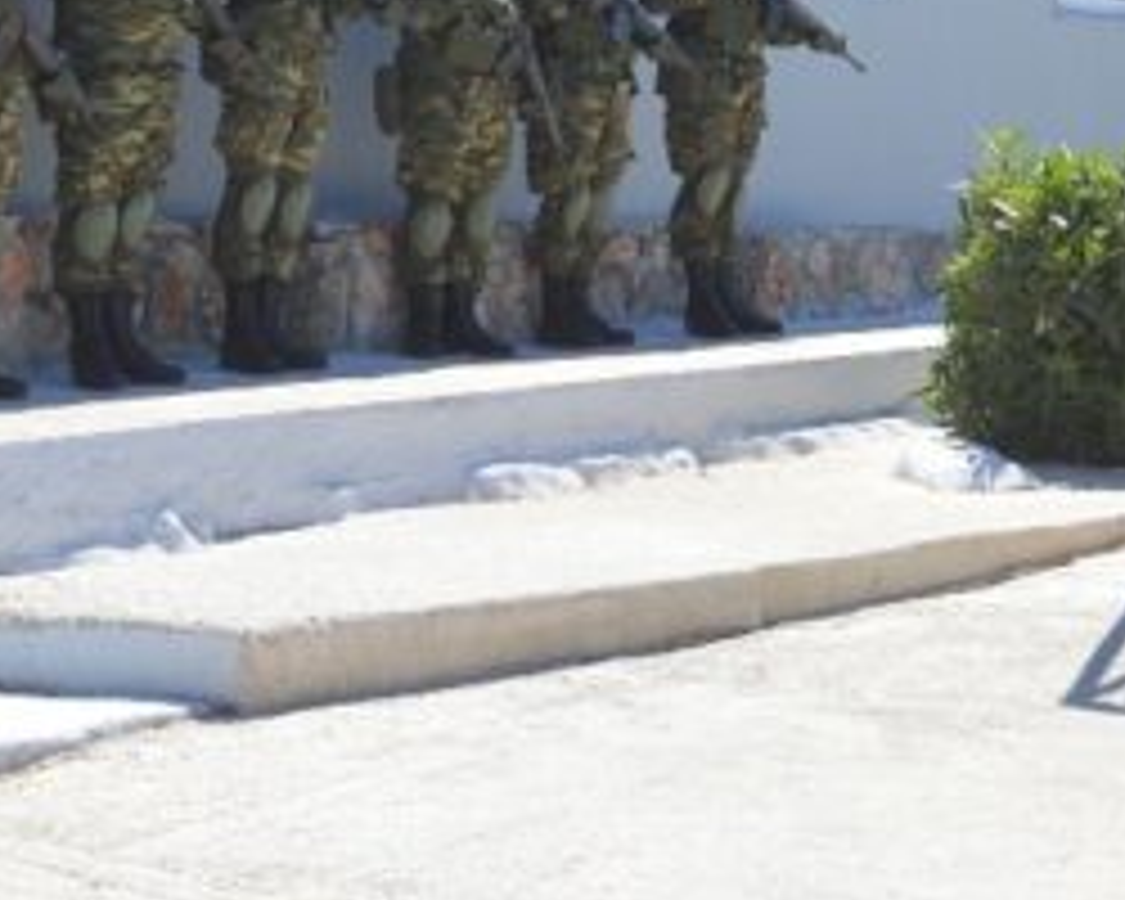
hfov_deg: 18.2
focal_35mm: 105
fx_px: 3510
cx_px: 450
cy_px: 11
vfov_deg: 14.4
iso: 100
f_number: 8
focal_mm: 25
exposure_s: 1/250
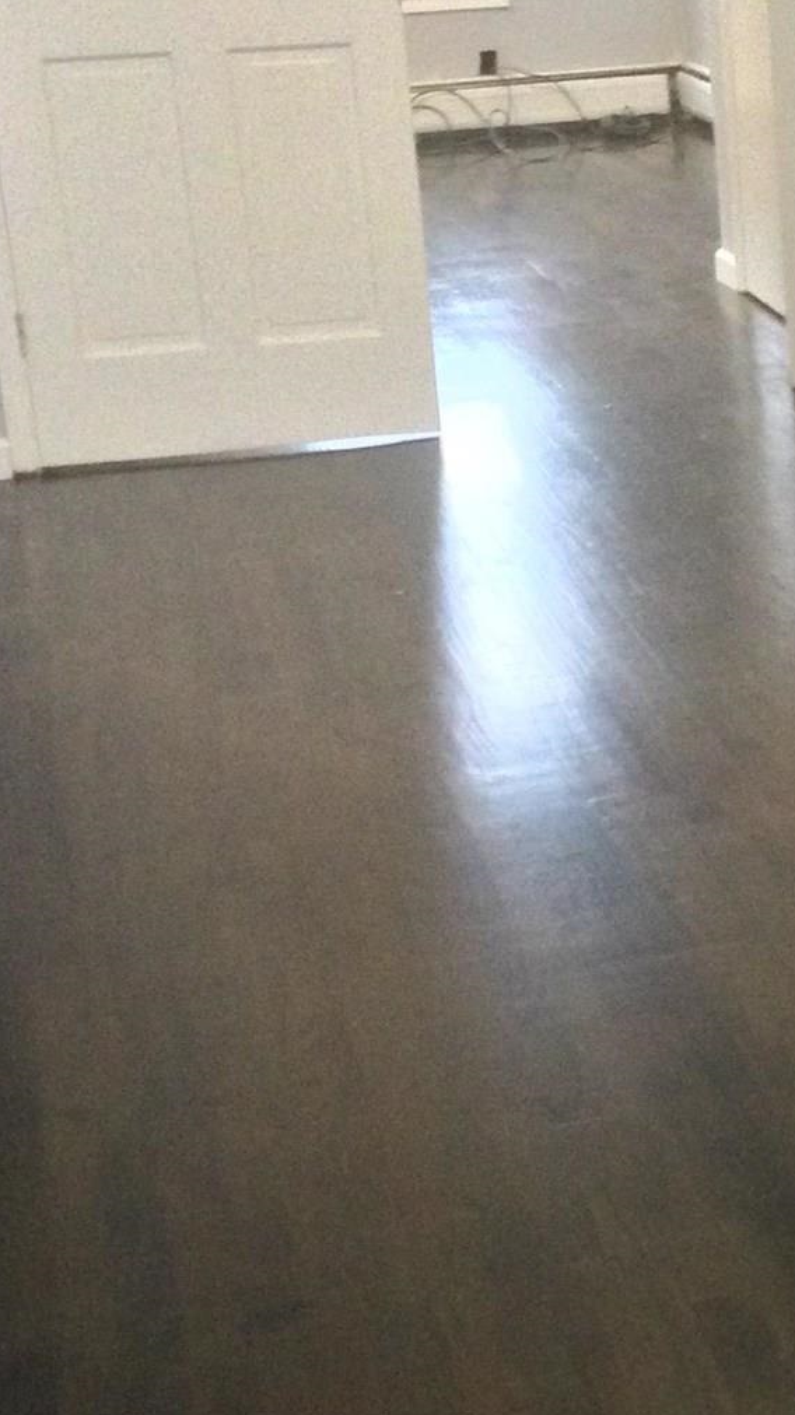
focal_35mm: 77
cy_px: 593
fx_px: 2888
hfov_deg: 15.2
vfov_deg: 27.5
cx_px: 906
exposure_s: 1/15
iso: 250
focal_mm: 3.3
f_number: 2.4
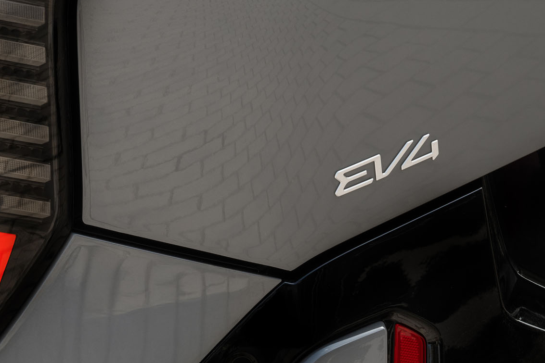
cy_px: 108
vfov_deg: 8.4
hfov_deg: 12.5
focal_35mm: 164
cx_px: 154
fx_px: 2483
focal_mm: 53
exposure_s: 1/25
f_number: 13
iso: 100
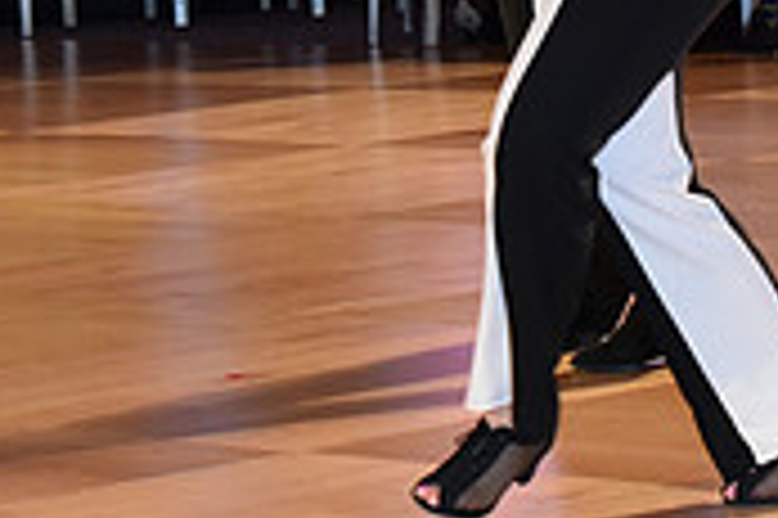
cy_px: -173
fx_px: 5657
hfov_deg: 7.9
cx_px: 486
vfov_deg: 5.2
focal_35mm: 262
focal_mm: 78
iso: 2000
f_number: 5
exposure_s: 1/250
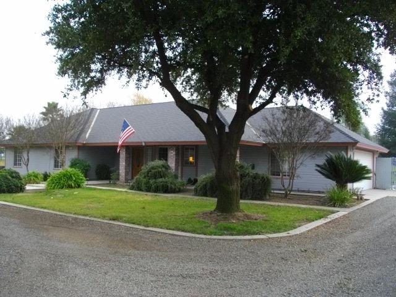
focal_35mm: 32
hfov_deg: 56.8
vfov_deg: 44.2
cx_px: 198
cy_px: 148
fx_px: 366
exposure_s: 1/100
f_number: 2.9
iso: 200
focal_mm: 5.7
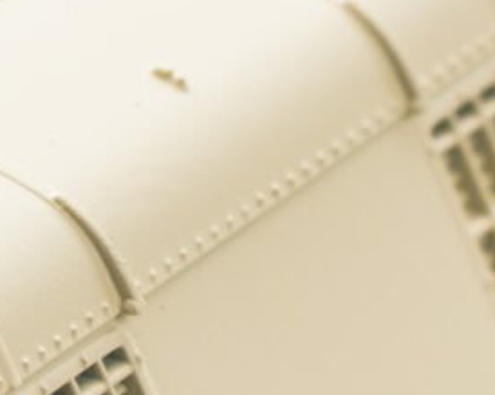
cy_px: 629
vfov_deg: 2.7
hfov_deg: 3.4
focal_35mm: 576
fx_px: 8435
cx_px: -9
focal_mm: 105
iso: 100
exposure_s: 1/1.67
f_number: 25
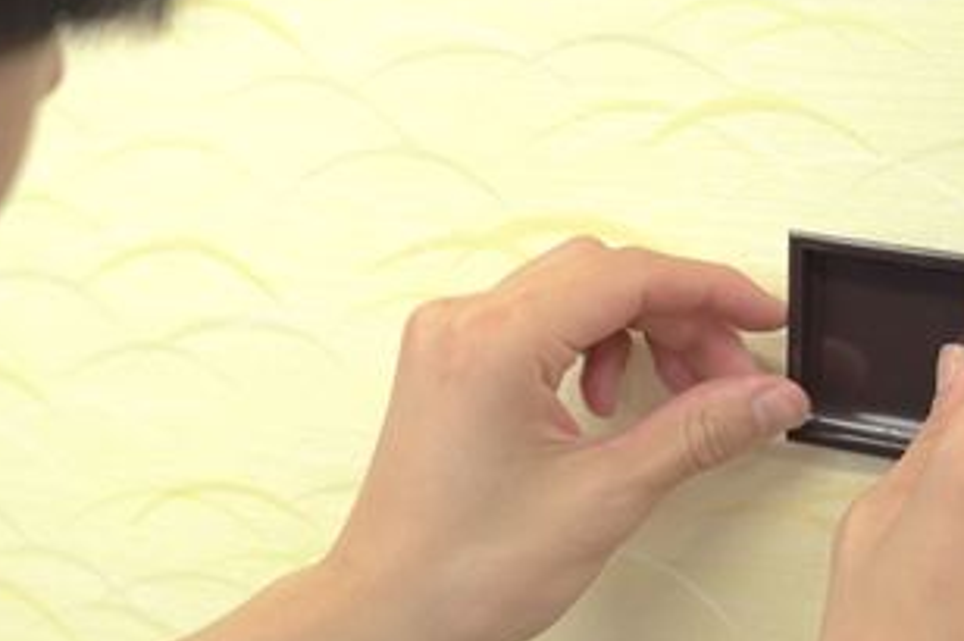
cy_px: 433
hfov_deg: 19.6
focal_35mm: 104
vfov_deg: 13.1
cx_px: 601
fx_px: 2783
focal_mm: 40
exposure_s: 1/100
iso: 1000
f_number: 4
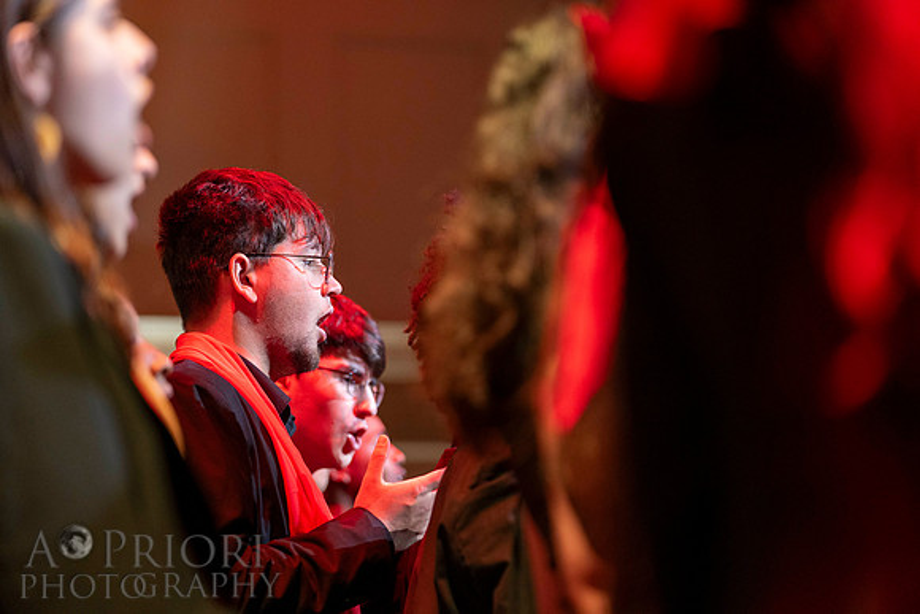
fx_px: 3578
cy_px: 307
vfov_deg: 9.8
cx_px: 460
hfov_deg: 14.7
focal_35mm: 140
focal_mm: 140
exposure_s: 1/100
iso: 1600
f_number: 2.8
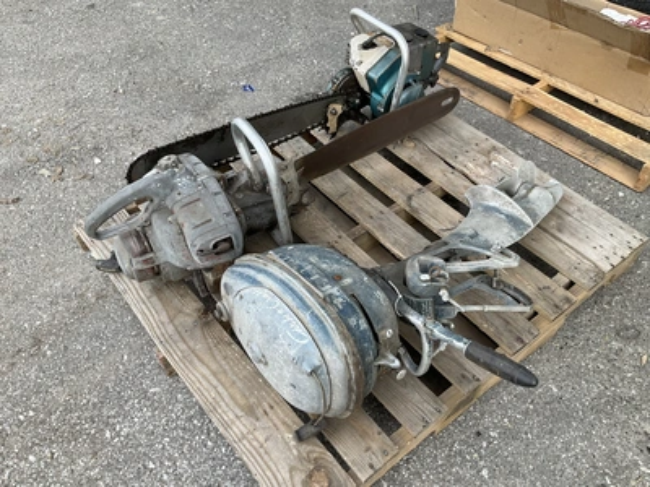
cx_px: 325
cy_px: 244
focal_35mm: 29
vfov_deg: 48.2
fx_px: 545
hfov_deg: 61.7
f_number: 1.8
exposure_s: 1/138
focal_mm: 3
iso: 16
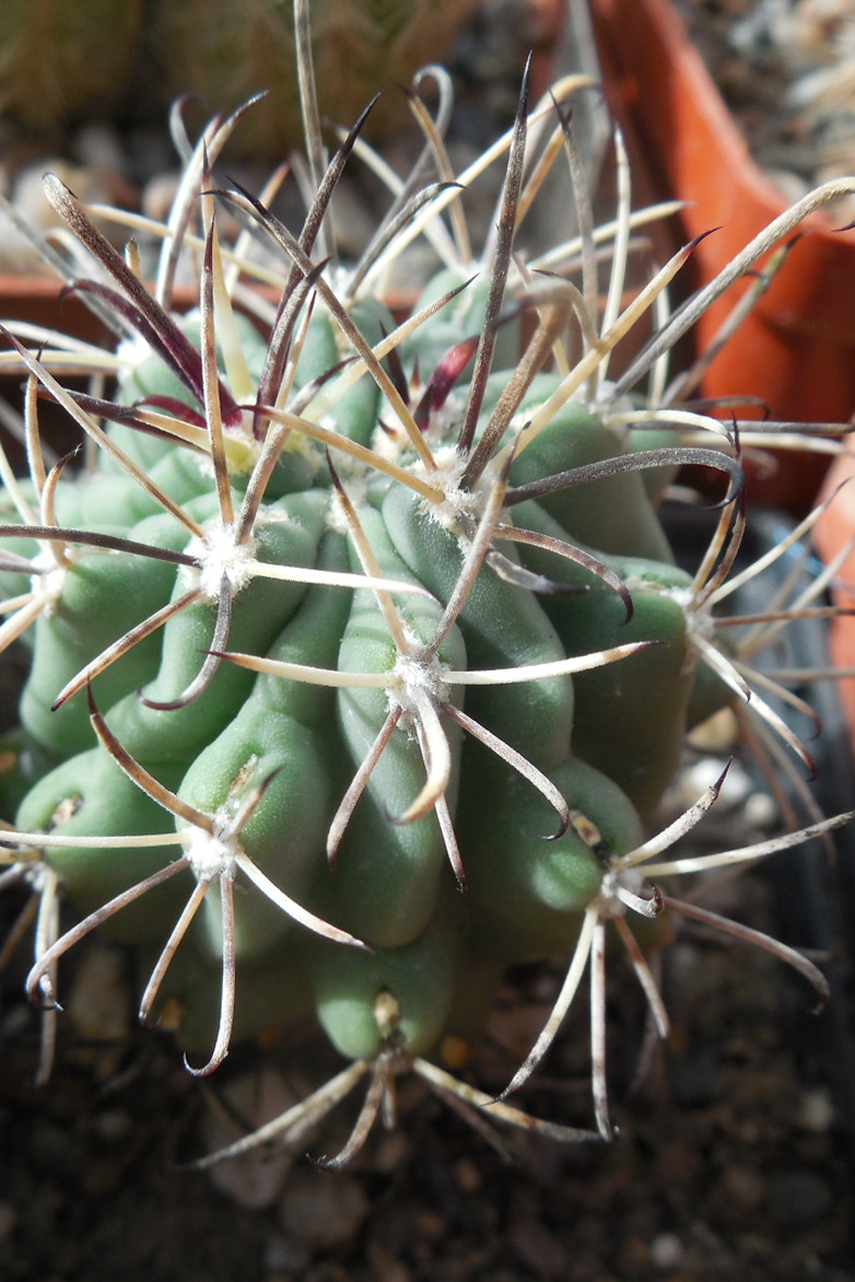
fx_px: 1566
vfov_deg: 44.5
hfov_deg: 30.5
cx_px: 359
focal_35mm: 44
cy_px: 648
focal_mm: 5.6
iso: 125
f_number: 3.6
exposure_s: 1/200
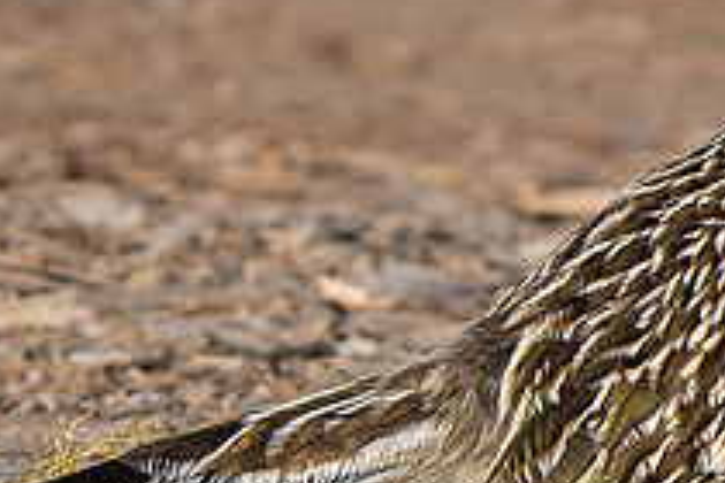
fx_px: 25051
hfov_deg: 1.7
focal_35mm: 1244
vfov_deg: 1.1
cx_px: 729
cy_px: 174
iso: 320
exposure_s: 1/2000
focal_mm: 245
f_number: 5.6
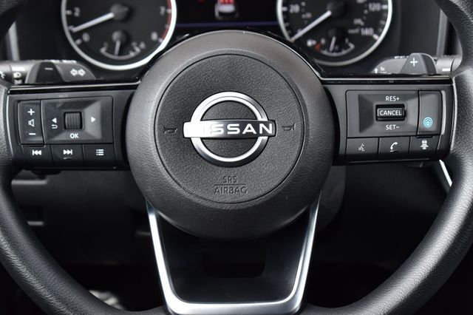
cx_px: 236
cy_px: 158
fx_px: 1083
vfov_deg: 16.5
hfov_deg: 24.6
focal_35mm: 82
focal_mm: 55
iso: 400
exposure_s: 1/40
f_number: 7.1
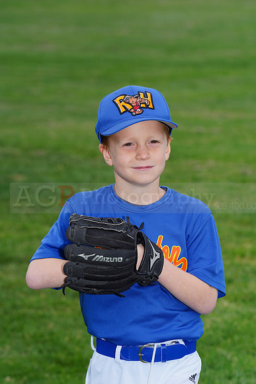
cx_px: 128
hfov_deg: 6.9
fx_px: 2132
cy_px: 192
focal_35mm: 200
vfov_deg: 10.3
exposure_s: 1/200
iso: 160
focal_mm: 200
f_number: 9
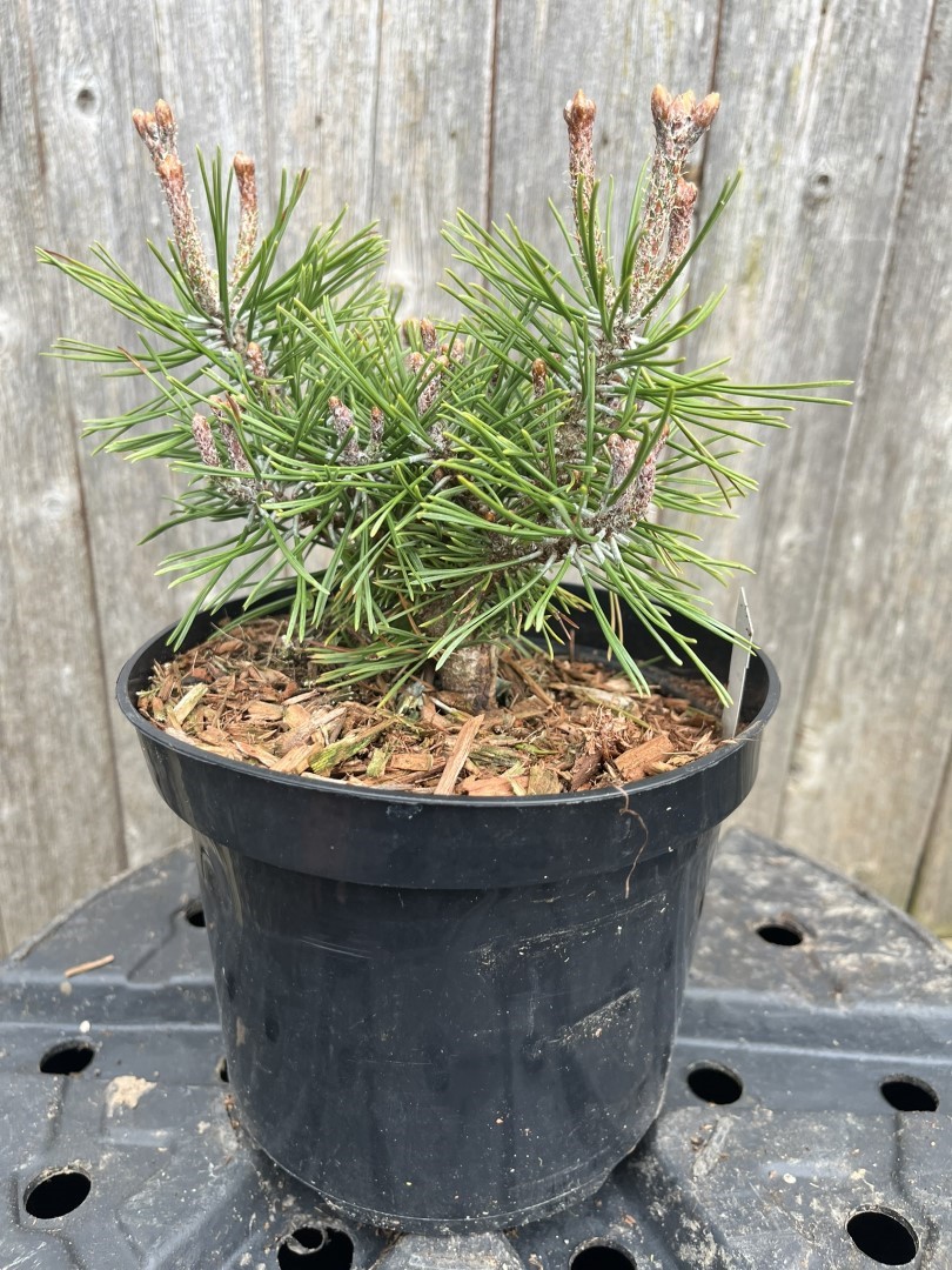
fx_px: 953
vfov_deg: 67.3
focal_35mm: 26
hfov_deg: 53.1
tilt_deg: -24.6
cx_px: 476
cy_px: 635
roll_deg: -1.4
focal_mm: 5.1
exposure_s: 1/122
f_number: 1.6
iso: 50
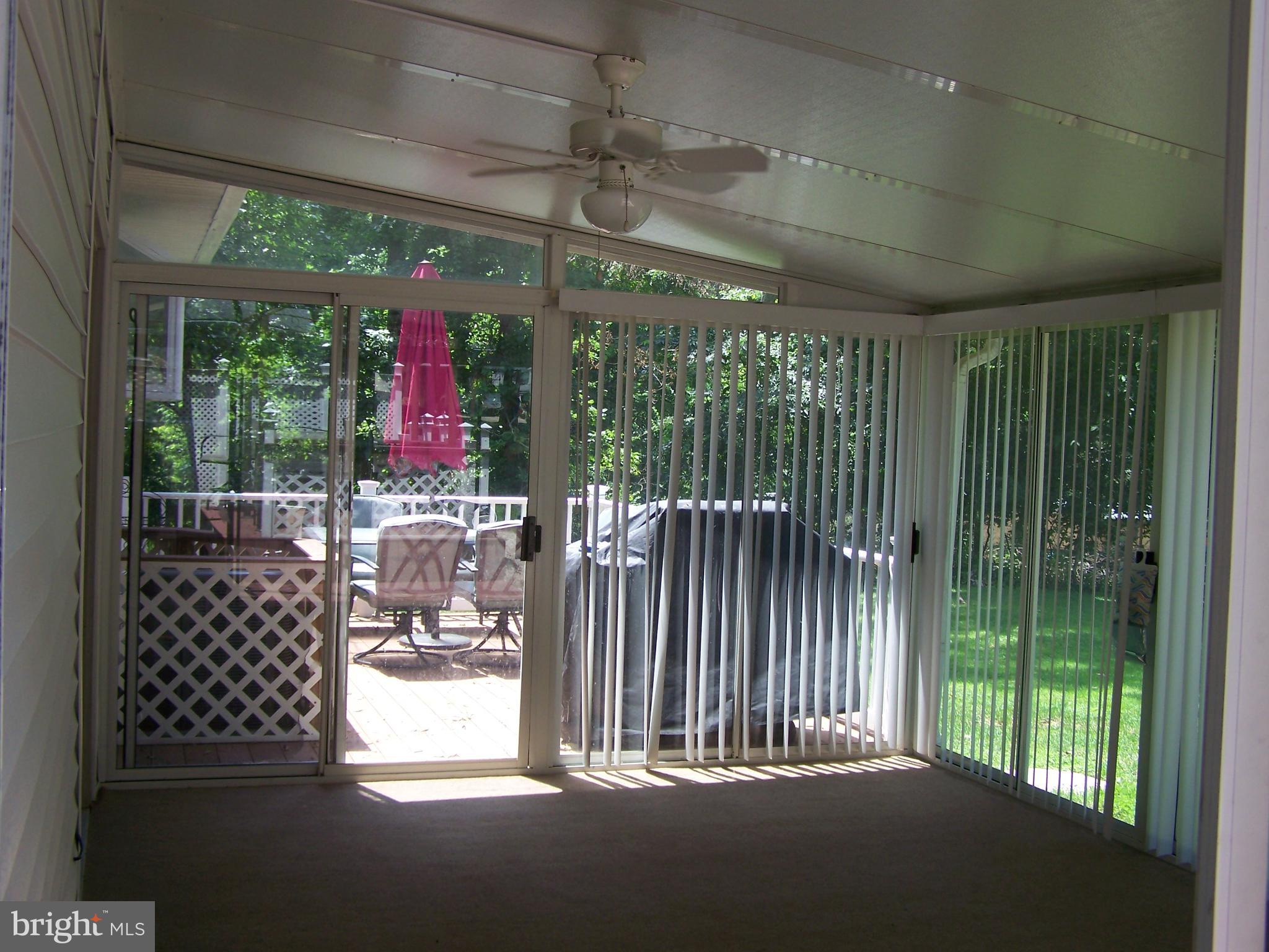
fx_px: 1393
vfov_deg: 37.7
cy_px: 476
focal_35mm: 38
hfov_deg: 49.0
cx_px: 634
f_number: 2.8
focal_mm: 6.3
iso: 64
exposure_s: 1/160
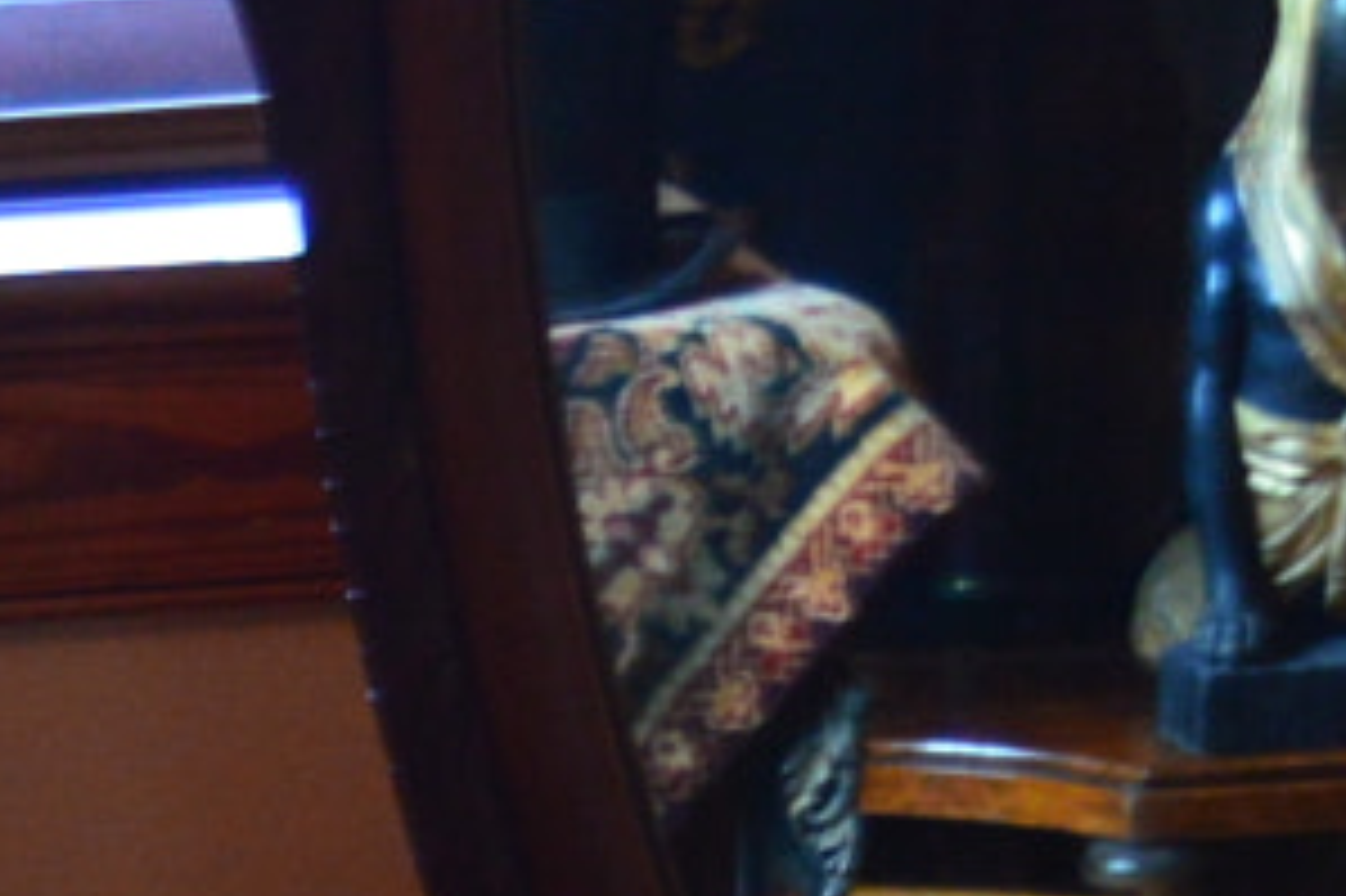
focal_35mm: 236
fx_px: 8834
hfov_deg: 8.6
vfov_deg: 5.5
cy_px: 2625
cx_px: -513
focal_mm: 23
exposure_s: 1/8
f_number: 3.8
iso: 800
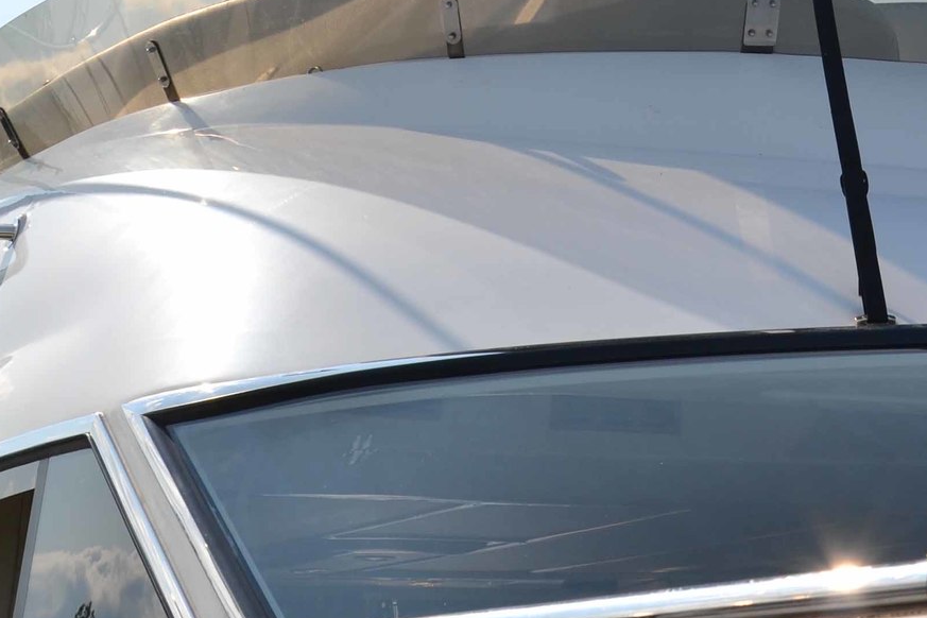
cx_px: 877
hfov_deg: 18.6
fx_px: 2766
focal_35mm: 107
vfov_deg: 12.5
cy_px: -55
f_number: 10
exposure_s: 1/400
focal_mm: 25
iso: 100
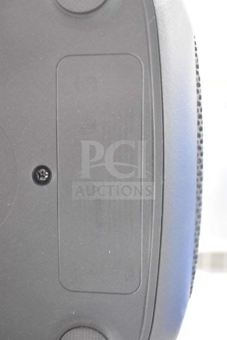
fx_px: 326
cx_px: 114
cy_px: 170
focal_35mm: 34
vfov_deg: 55.1
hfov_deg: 38.4
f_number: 3.8
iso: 14400
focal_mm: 23
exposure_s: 1/40
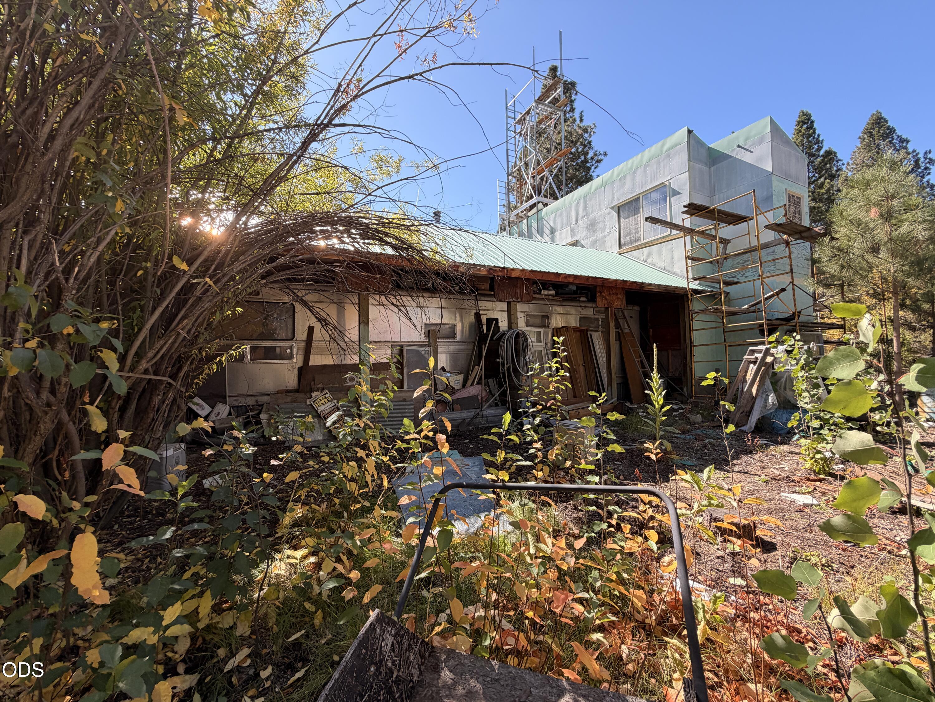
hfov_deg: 102.1
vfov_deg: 85.7
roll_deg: +1.5
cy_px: 351
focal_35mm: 14
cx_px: 468
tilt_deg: +0.9
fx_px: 378
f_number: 2.2
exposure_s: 1/502
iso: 50
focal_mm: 2.22
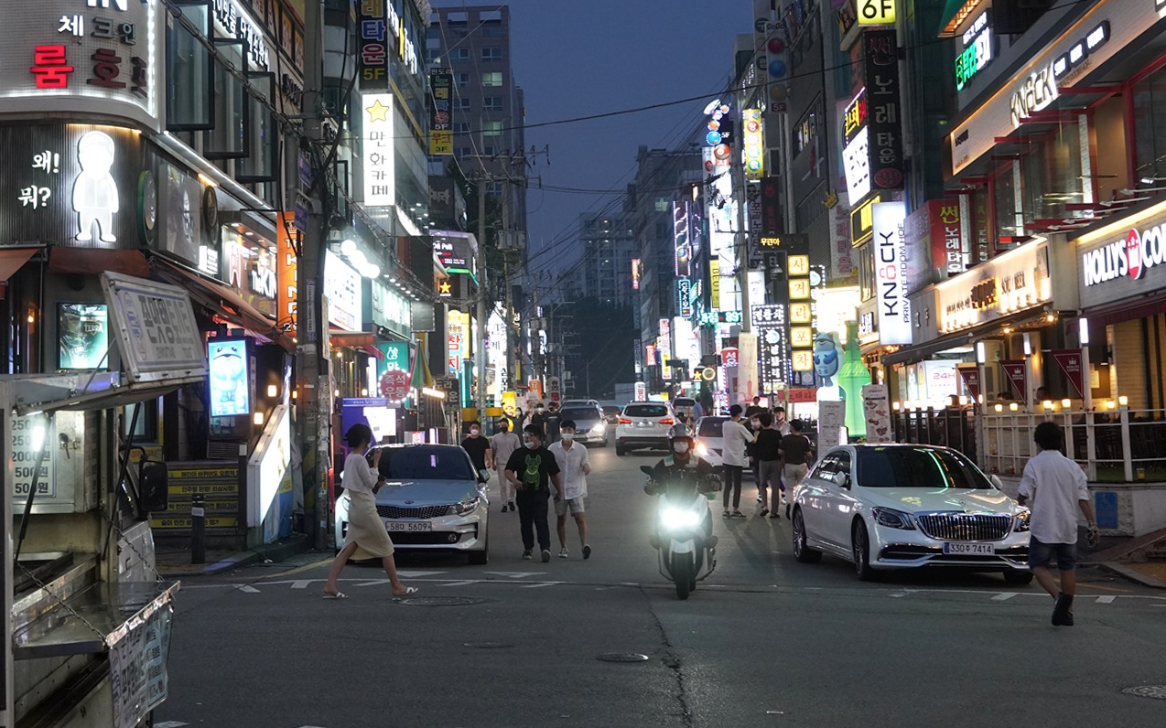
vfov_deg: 22.9
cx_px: 474
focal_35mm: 56
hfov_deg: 36.2
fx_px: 1779
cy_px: 187
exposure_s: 1/100
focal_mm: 35
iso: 1600
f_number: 5
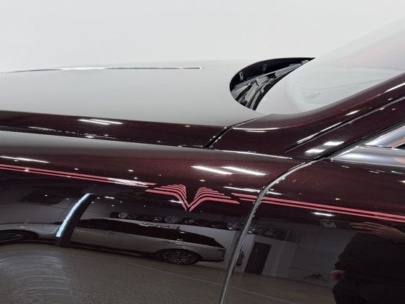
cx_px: 94
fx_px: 515
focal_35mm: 44
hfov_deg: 41.5
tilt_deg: -26.7
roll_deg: -0.8
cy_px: 261
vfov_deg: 31.6
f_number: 1.78
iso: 125
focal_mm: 6.76
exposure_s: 1/120
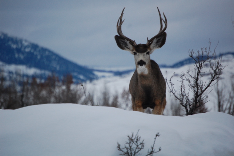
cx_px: 117
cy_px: 78
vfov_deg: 4.6
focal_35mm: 300
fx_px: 1948
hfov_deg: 6.9
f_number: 5.6
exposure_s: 1/320
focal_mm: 200
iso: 800
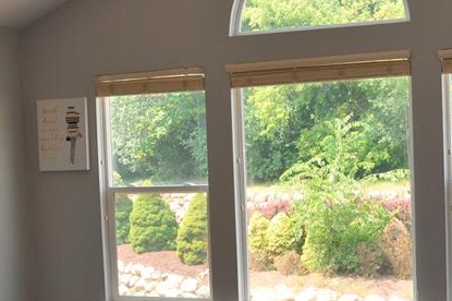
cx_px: 212
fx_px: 928
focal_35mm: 74
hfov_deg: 27.4
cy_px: 216
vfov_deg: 18.3
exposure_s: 1/250
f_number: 5
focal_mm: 20
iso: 400
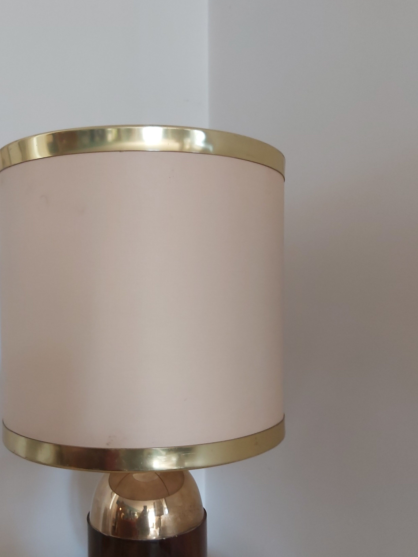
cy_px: 316
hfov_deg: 44.0
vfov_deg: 56.6
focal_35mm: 32
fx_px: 515
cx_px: 173
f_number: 1.7
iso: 160
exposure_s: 1/60
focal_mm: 3.92
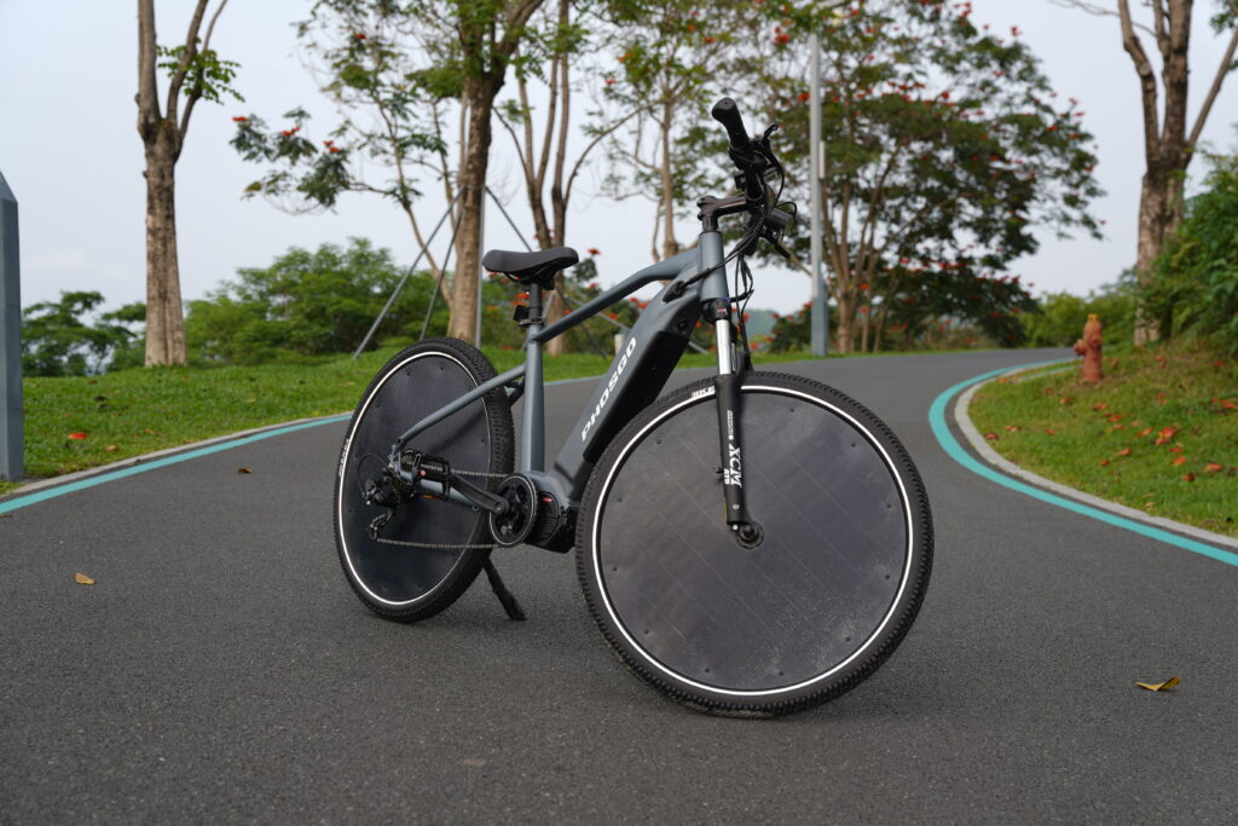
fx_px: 1826
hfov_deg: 37.4
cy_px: 413
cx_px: 619
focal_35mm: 53
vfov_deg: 25.5
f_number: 5
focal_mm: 53.1
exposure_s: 1/125
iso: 50
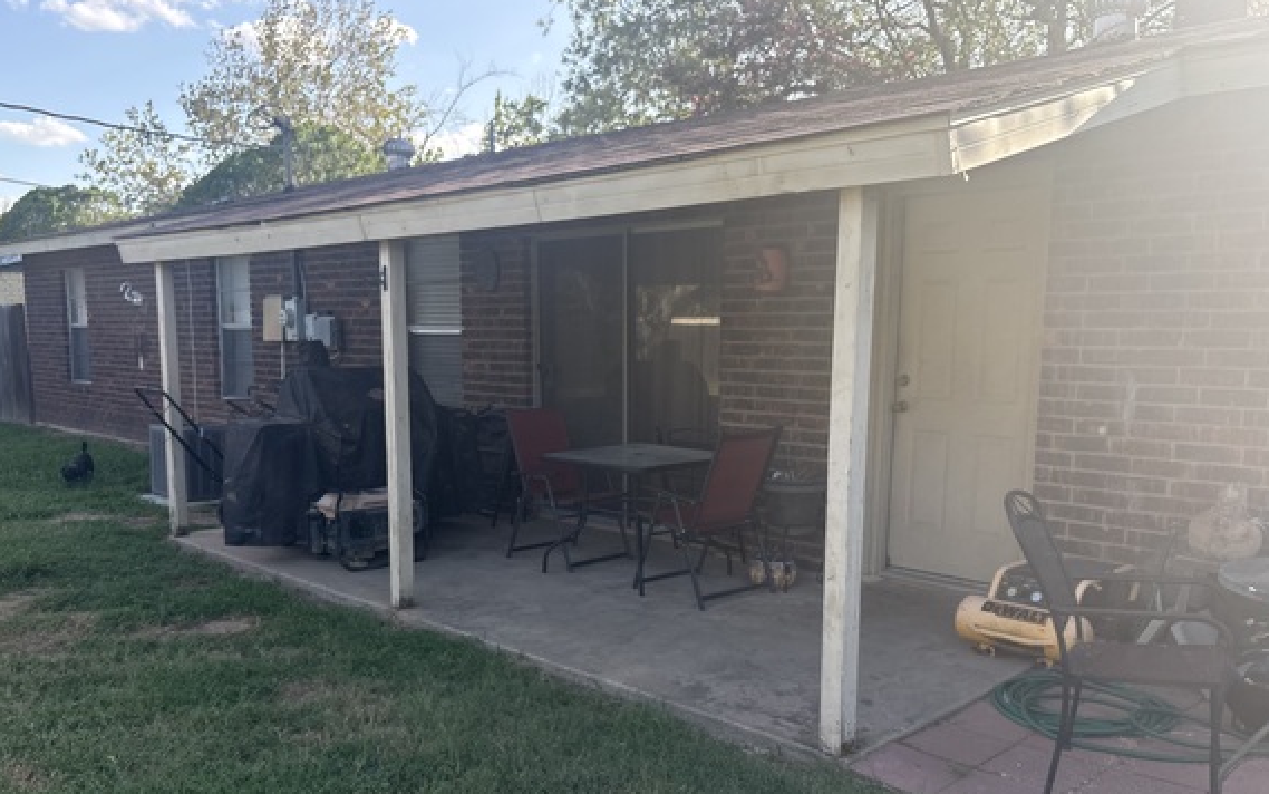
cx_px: 602
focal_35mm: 31
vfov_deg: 40.4
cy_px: 488
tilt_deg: -8.1
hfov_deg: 61.2
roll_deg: +0.1
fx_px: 1072
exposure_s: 1/1626
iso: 50
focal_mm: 5.96
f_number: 1.6
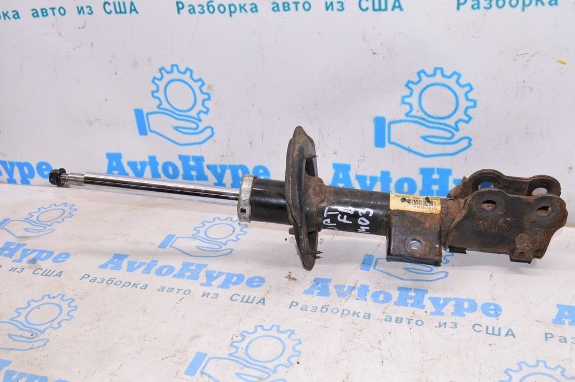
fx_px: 670
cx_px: 288
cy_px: 191
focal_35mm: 42
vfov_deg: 31.8
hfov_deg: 46.4
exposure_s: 1/100
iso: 1600
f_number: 8
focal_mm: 28
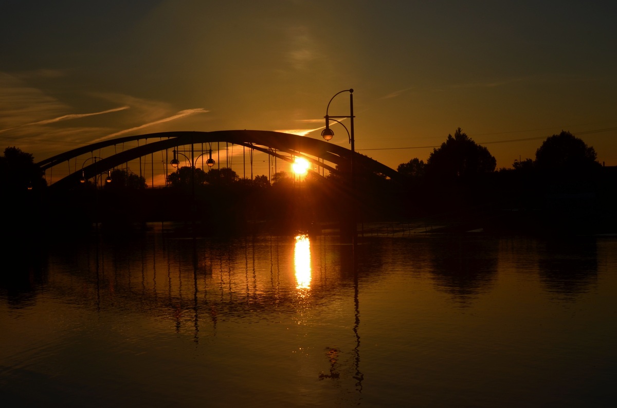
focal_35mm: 84
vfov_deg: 16.2
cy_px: 204
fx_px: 1436
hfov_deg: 24.2
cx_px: 308
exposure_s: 1/640
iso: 100
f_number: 14
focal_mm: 56
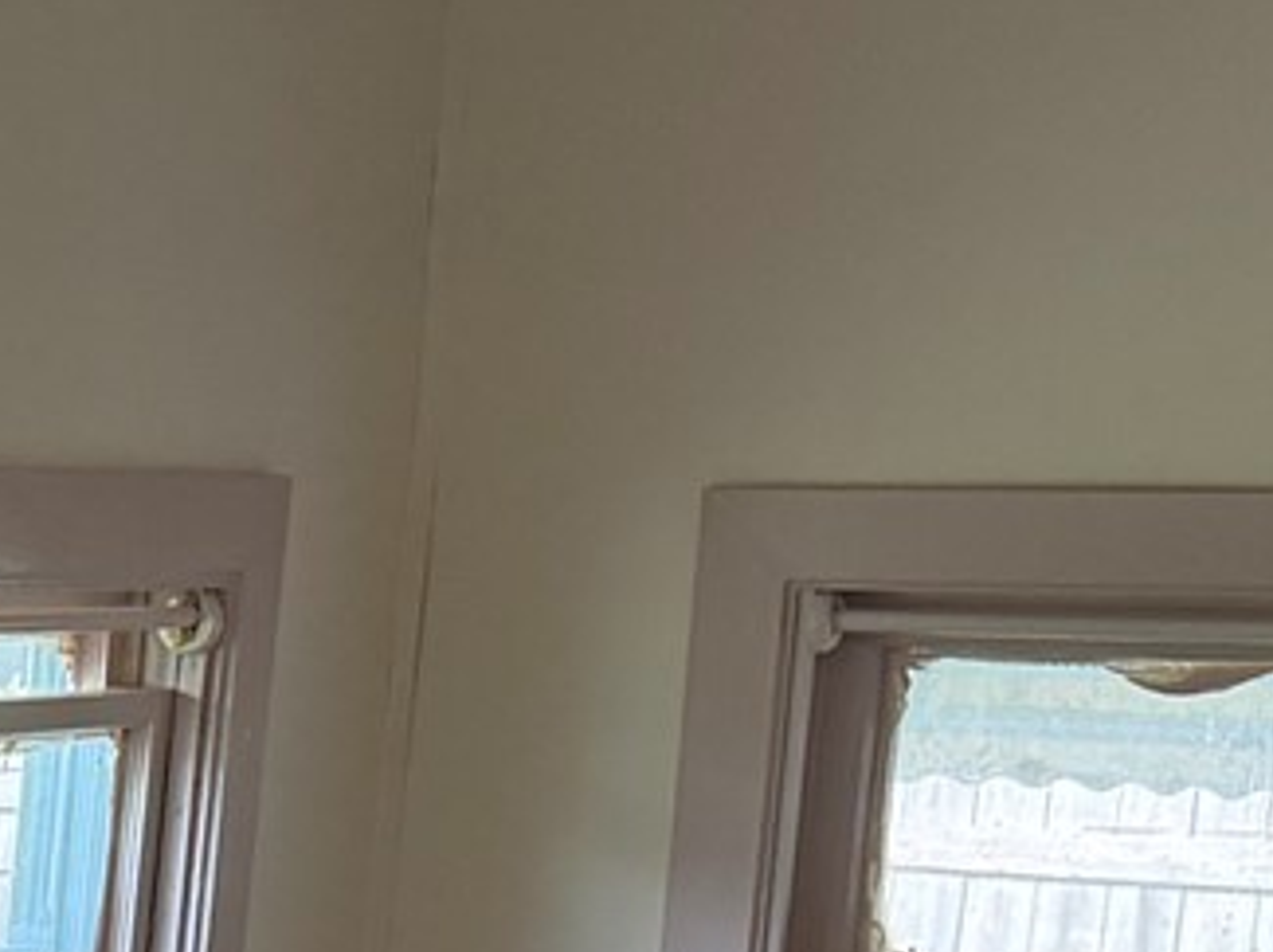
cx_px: -1065
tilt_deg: -15.6
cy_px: 1920
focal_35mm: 142
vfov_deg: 9.7
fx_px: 5216
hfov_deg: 12.6
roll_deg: -2.1
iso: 200
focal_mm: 6.76
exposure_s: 1/239
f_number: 1.78
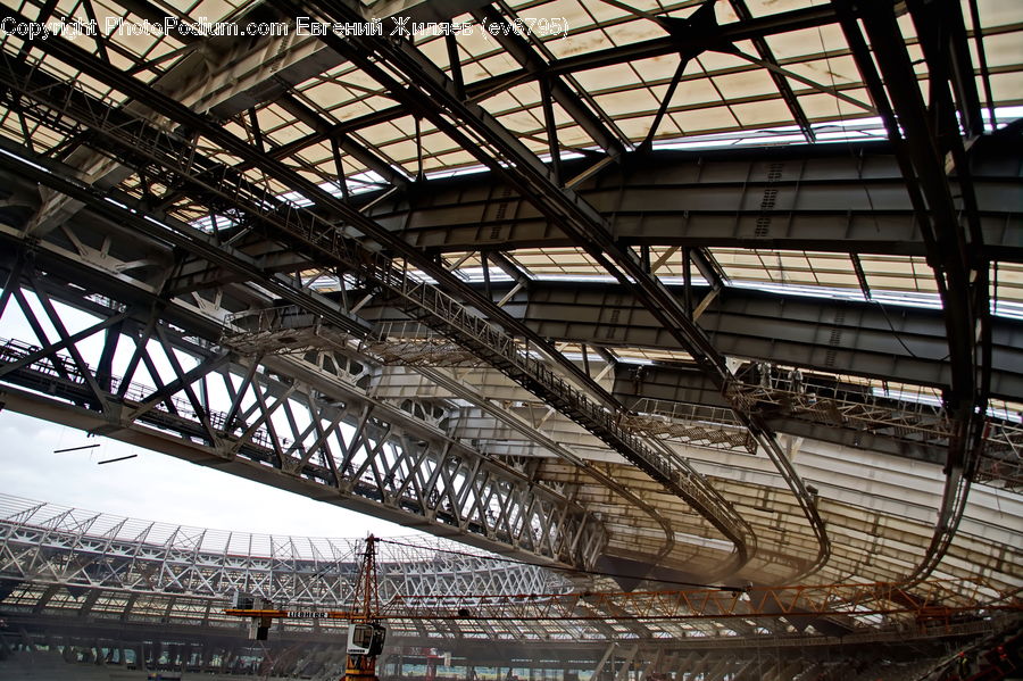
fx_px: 682
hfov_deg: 73.8
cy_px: 340
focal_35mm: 24
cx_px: 512
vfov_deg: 53.1
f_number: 4
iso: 100
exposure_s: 1/60
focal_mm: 16
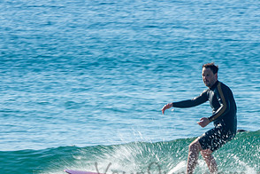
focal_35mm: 1125
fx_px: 8124
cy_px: 168
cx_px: 186
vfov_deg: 1.2
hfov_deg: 1.8
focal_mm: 380
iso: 100
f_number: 18
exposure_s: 1/50
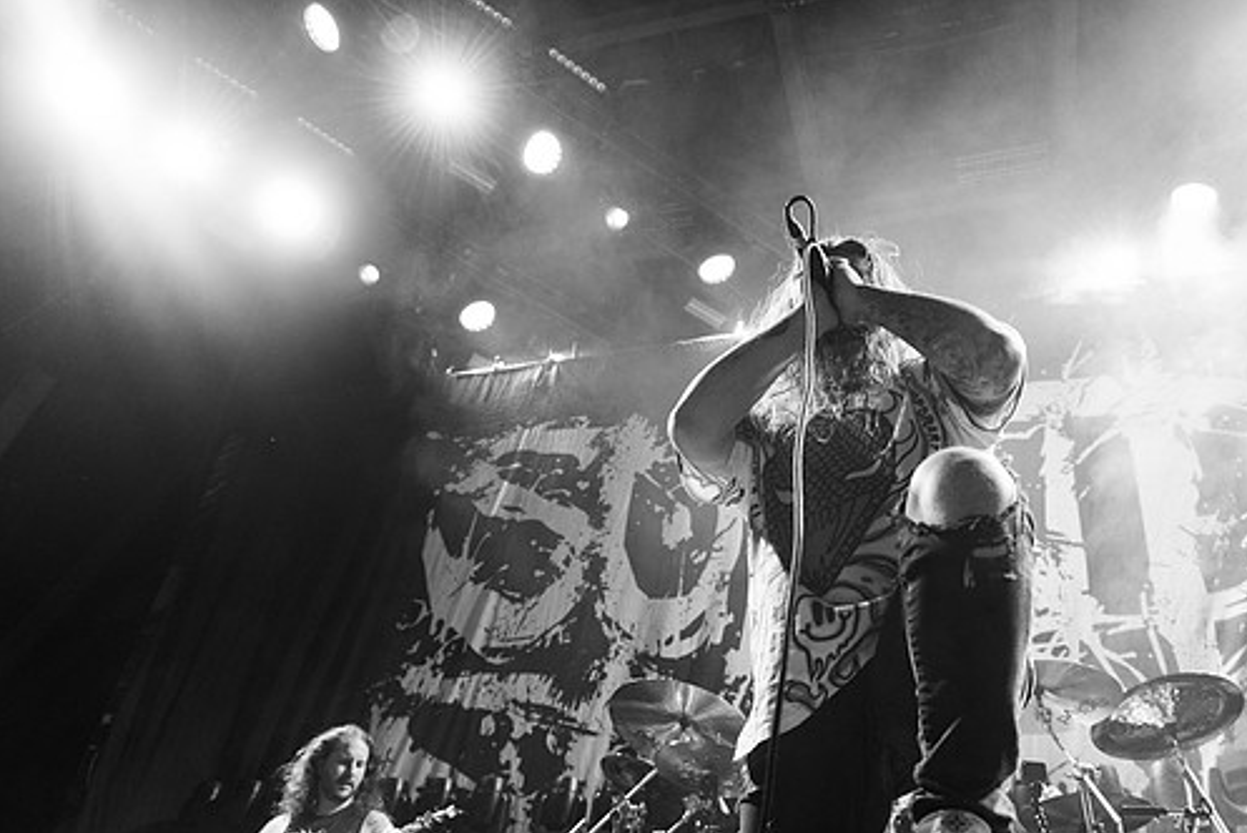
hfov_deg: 65.0
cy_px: 480
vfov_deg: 46.3
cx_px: 725
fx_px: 970
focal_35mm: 28
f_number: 3.2
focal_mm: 24
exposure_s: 1/400
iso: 3200
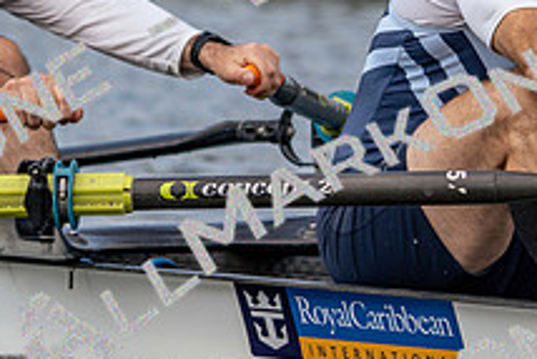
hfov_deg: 3.8
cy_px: 14
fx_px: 8075
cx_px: 529
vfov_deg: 2.5
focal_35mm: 541
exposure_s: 1/1600
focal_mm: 200
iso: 400
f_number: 5.6
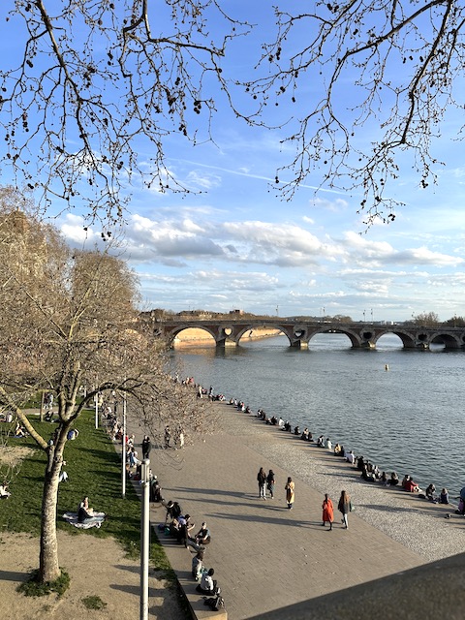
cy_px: 310
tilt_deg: +0.7
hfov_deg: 56.8
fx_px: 430
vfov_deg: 71.6
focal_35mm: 24
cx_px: 232
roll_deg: -1.4
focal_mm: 6.86
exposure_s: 1/2882
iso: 80
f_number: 1.78
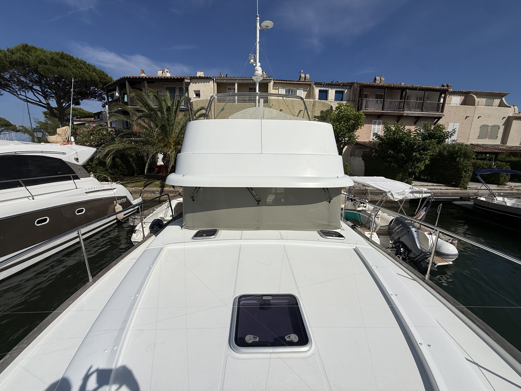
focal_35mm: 14
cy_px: 196
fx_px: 211
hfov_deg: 102.1
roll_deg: -1.5
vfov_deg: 85.7
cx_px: 260
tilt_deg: -12.4
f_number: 2.2
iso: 40
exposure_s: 1/10101
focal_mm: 2.22
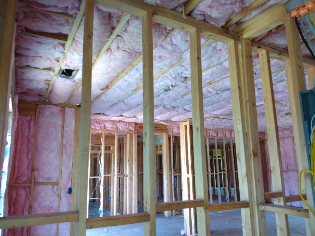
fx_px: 182
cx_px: 158
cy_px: 118
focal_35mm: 20
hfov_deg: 81.7
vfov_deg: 66.0
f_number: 2
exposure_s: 1/30
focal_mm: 3.54
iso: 209
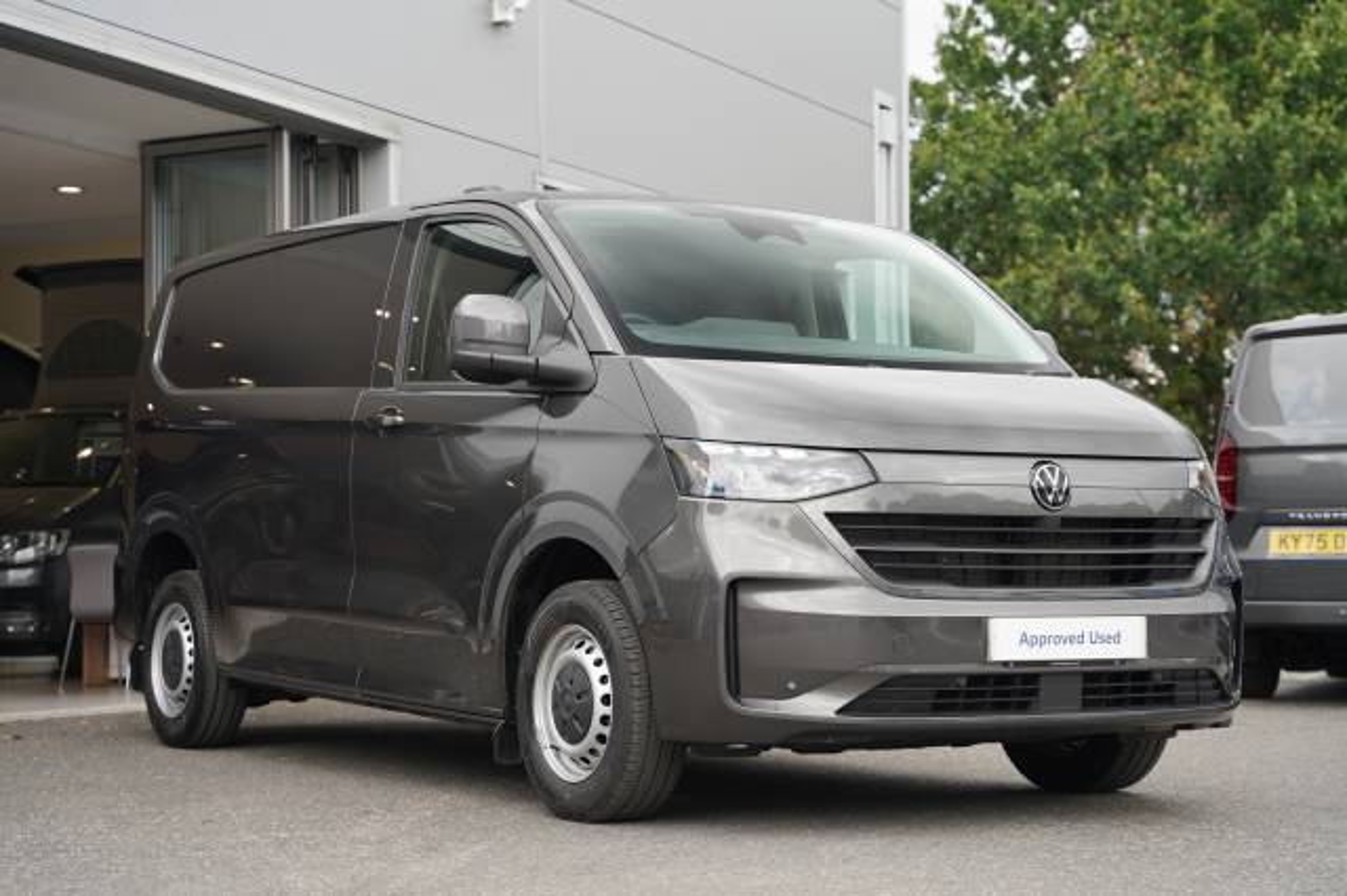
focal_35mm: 65
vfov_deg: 20.9
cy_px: 448
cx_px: 674
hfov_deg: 31.0
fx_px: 2431
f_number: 4
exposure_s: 1/160
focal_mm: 65
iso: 250
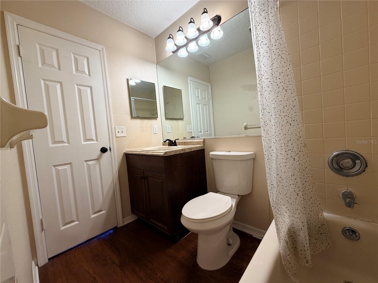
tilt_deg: -1.9
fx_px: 153
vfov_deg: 85.7
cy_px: 142
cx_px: 189
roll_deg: +5.2
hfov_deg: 102.1
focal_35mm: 14
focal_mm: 2.22
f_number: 2.2
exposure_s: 1/120
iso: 200
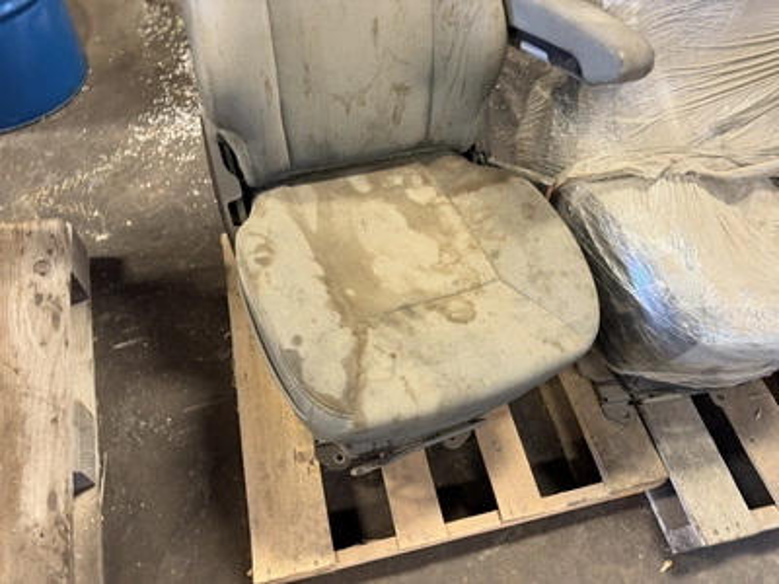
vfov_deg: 56.8
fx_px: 540
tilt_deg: -57.5
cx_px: 390
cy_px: 292
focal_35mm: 24
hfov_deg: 71.6
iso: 200
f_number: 1.78
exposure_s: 1/60
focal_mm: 6.76
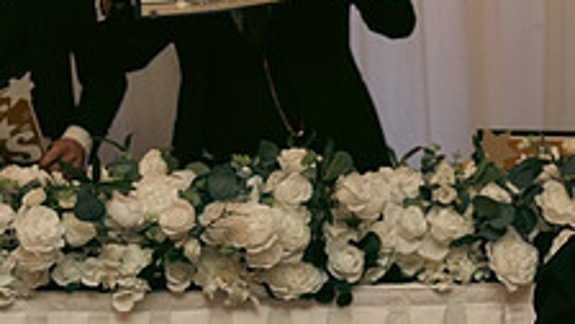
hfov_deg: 15.5
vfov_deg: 9.1
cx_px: 696
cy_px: 276
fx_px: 2028
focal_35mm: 133
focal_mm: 49
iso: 2500
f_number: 3.5
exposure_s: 1/160
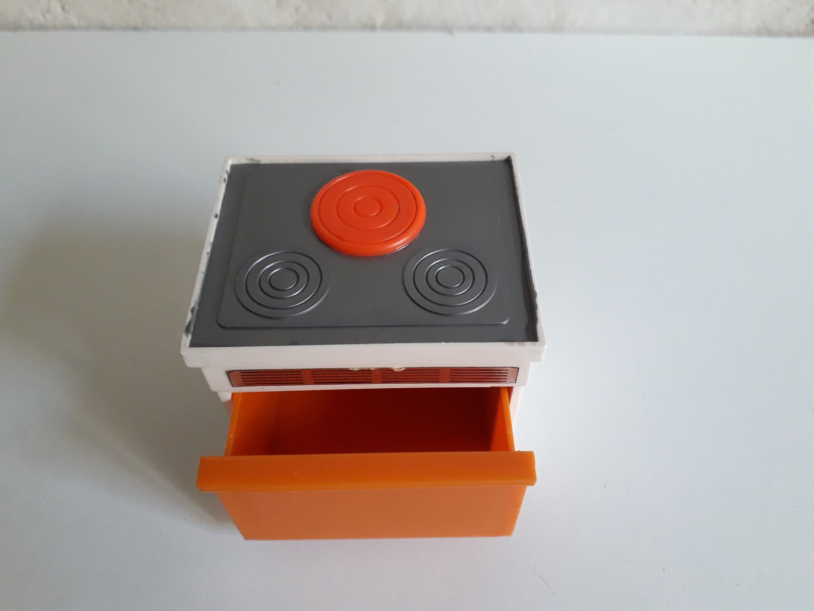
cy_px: 306
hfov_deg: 65.3
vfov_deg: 51.4
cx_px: 407
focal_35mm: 27
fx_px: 635
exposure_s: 1/50
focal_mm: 3.6
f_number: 1.9
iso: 200
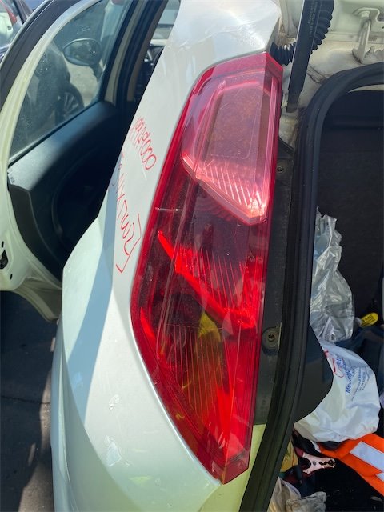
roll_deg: -3.4
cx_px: 192
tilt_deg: -38.2
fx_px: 385
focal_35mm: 26
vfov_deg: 67.3
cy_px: 256
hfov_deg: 53.1
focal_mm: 4.25
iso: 32
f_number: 1.8
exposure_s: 1/1346
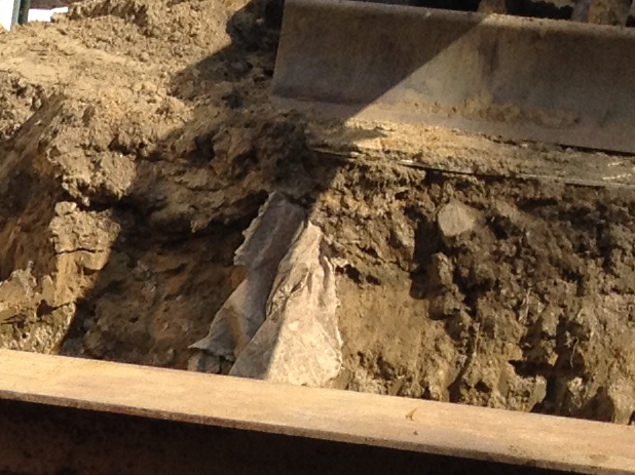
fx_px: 3392
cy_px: 677
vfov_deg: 7.9
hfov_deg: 9.7
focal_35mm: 185
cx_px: -770
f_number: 2.4
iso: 50
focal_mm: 4.28
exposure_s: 1/1042
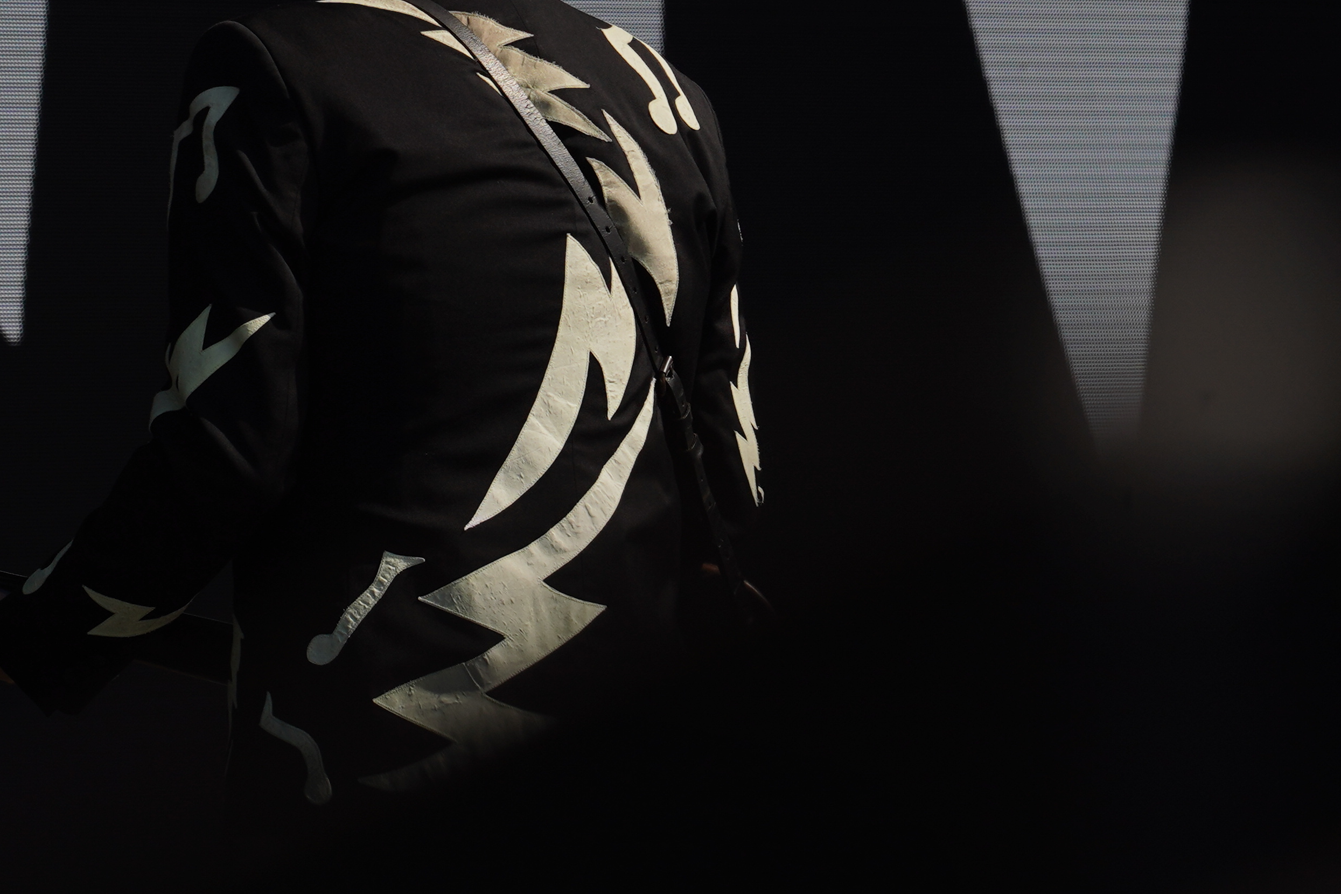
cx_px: 722
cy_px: 204
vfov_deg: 5.4
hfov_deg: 8.1
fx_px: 9424
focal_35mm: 253
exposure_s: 1/640
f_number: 8
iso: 100
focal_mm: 105
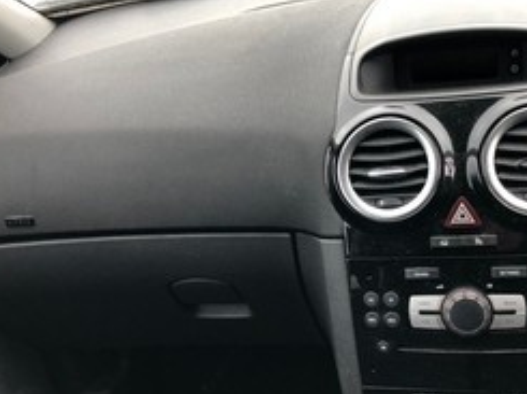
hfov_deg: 46.1
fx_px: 608
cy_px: 207
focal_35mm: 40
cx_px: 353
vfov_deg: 35.9
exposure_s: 1/24
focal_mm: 4
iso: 32
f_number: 1.8
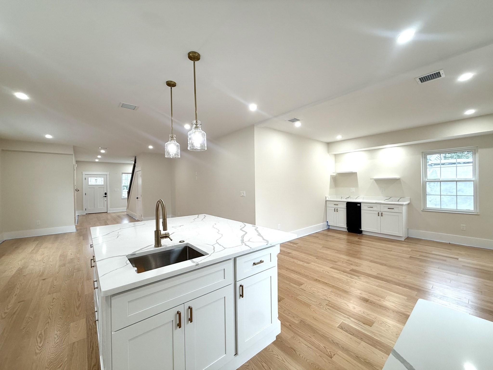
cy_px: 185
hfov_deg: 102.1
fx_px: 199
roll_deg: +0.5
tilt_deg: -0.5
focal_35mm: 14
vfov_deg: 85.7
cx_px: 246
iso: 100
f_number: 2.2
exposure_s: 1/120
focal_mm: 2.22
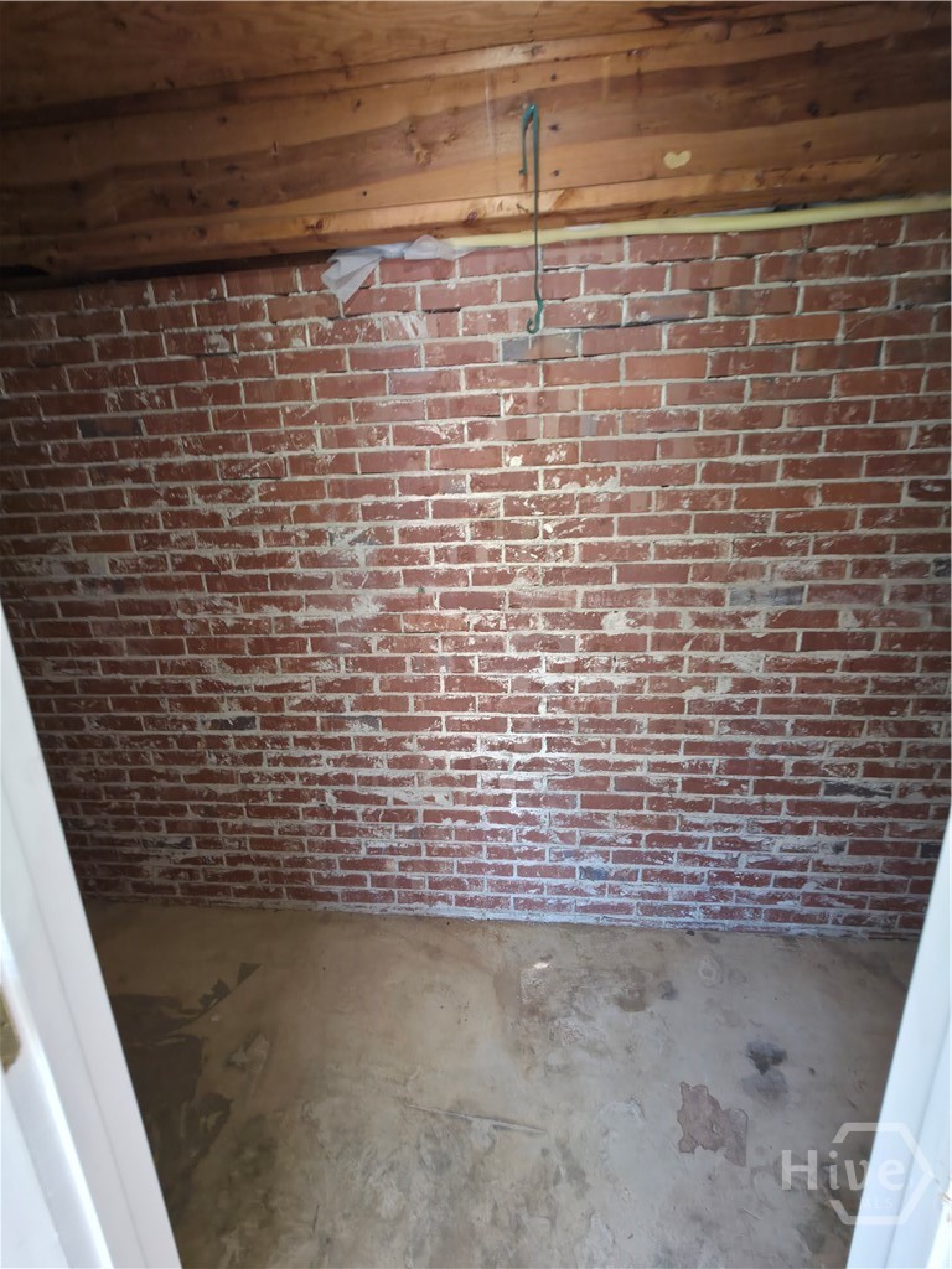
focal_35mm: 13
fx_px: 477
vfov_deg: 106.2
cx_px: 476
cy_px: 634
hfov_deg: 89.9
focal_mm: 2.2
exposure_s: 1/40
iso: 100
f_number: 1.9
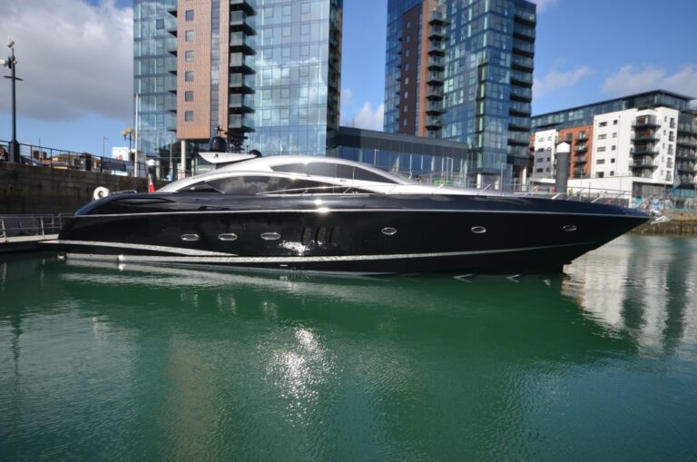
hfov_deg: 73.8
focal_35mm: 24
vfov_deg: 52.9
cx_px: 348
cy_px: 231
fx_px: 464
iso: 100
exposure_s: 1/320
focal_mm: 16
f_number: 9
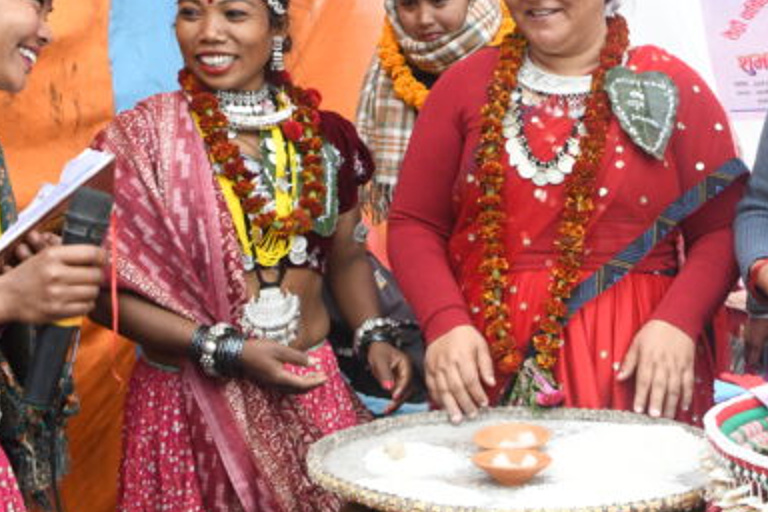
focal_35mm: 54
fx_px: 1152
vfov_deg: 25.1
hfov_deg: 35.2
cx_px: 660
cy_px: 266
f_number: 4
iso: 800
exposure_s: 1/125
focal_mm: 18
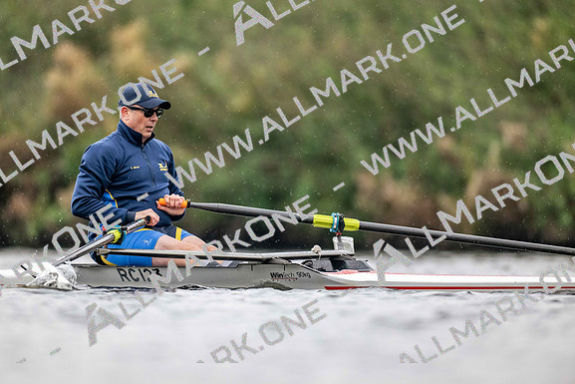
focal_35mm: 603
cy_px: 192
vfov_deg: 2.3
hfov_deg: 3.4
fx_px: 9633
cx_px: 288
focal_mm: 600
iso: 3600
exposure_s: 1/2500
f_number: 4
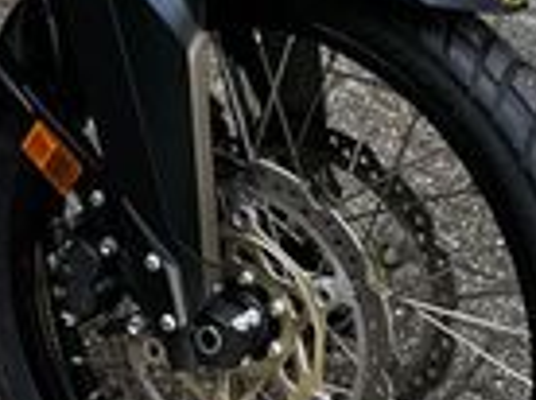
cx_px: 78
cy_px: -225
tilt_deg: -22.6
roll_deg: +0.4
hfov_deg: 16.1
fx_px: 1870
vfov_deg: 11.6
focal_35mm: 121
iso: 40
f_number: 1.6
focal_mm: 5.1
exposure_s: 1/122
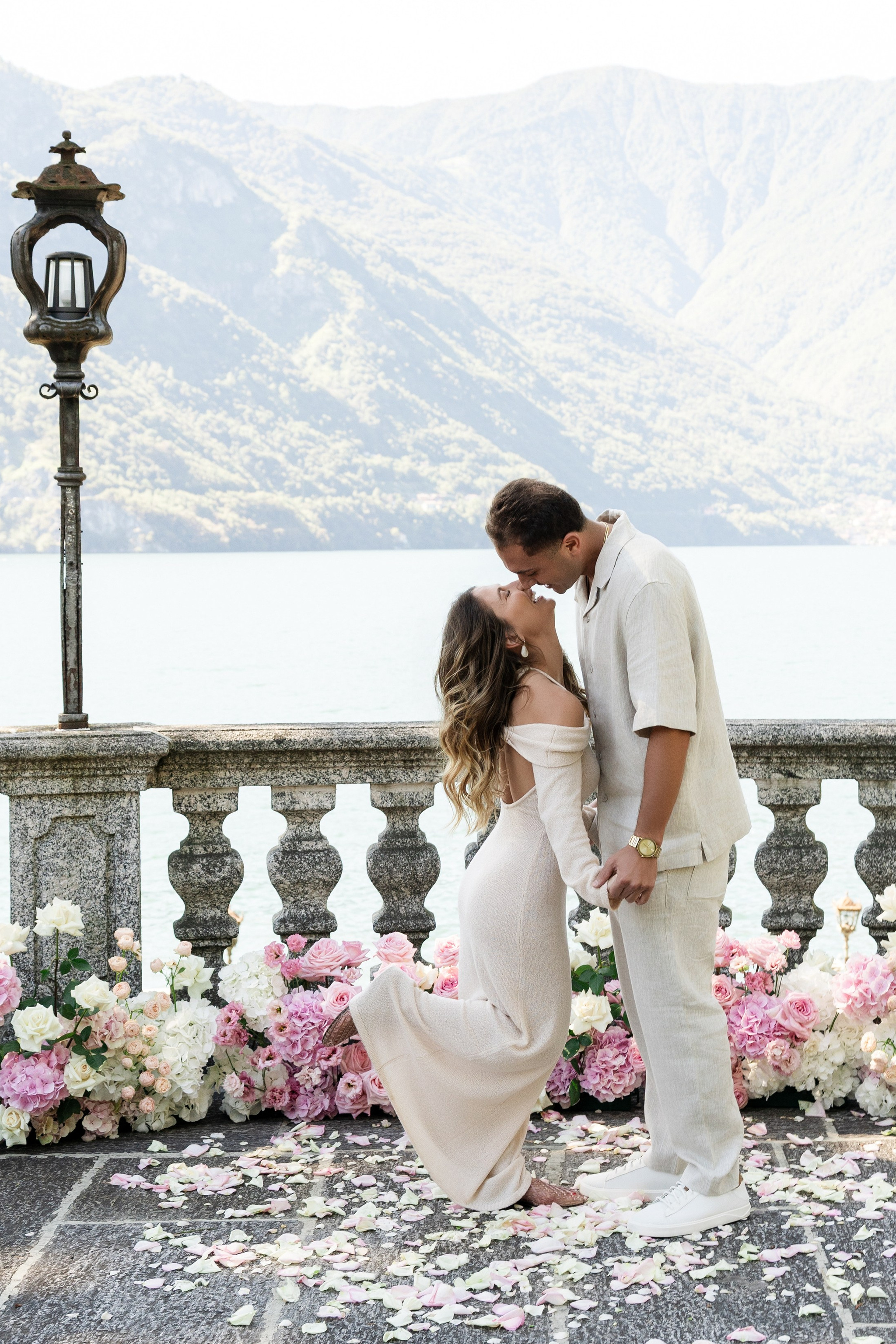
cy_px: 660
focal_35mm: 55
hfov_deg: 24.6
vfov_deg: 36.2
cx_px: 552
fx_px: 2053
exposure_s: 1/250
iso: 250
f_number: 6.3
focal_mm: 44
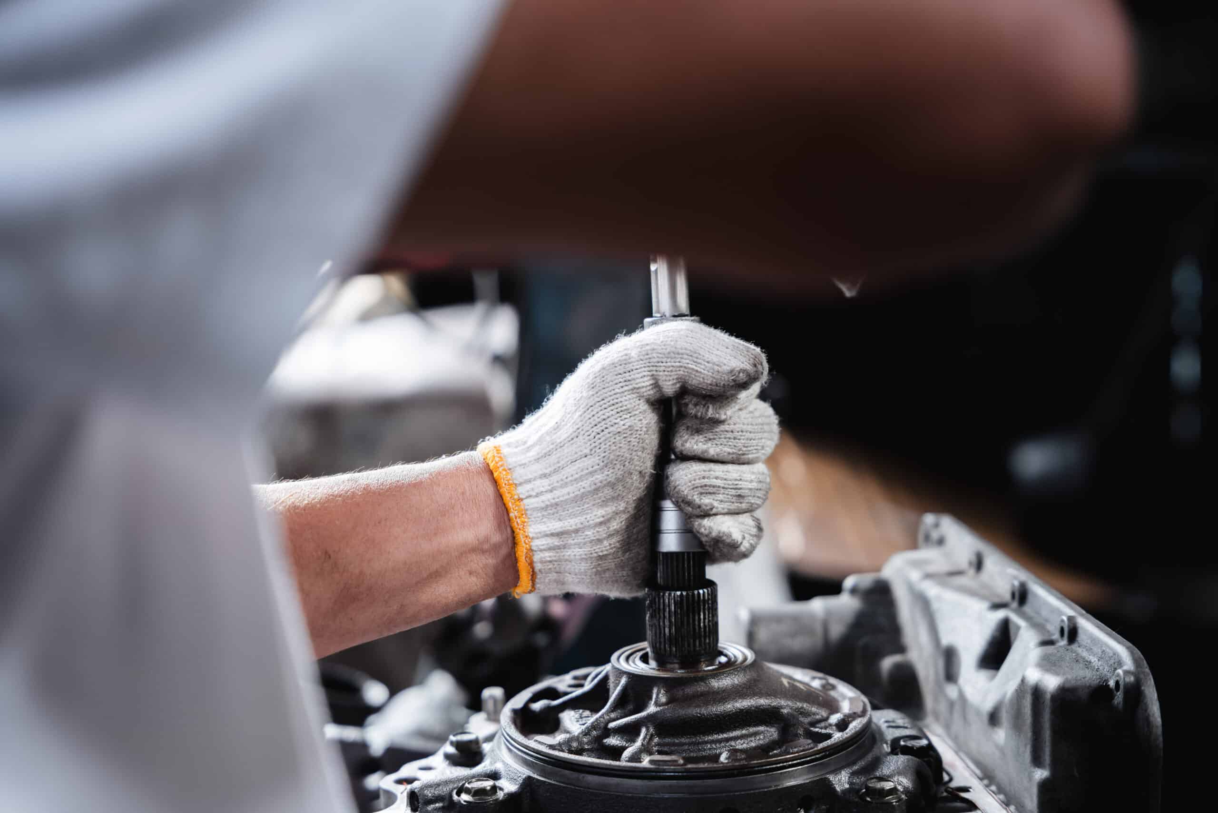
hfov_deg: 28.8
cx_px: 609
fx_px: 2369
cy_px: 406
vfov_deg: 19.5
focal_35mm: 70
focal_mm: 70
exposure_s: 1/100
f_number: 2.8
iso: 500
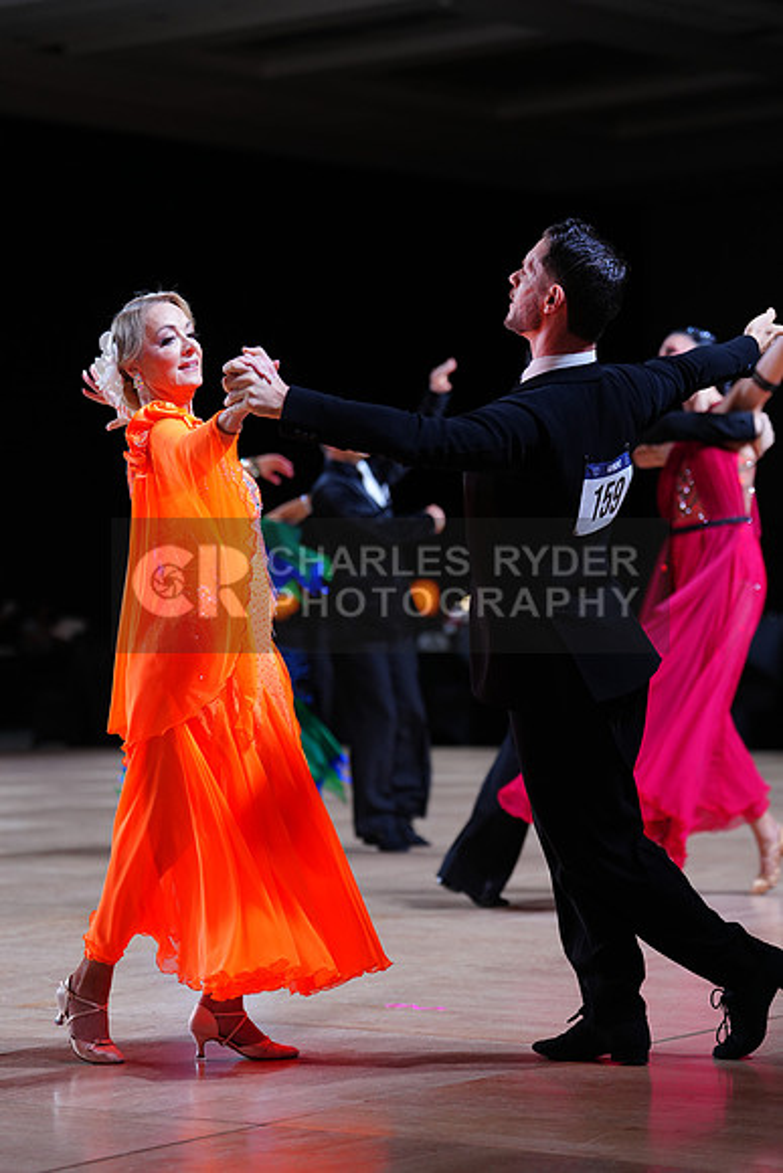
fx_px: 3260
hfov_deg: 13.7
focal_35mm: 100
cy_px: 586
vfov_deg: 20.4
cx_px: 392
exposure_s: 1/500
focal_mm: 100
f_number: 2.8
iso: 640
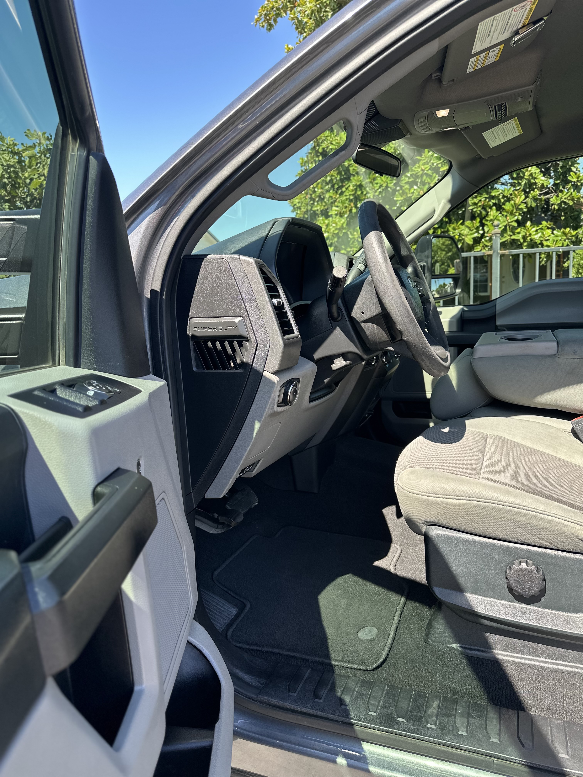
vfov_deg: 71.6
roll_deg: +2.9
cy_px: 388
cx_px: 292
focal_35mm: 24
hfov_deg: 56.8
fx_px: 539
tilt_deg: -10.2
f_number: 1.78
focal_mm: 6.86
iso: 80
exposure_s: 1/471
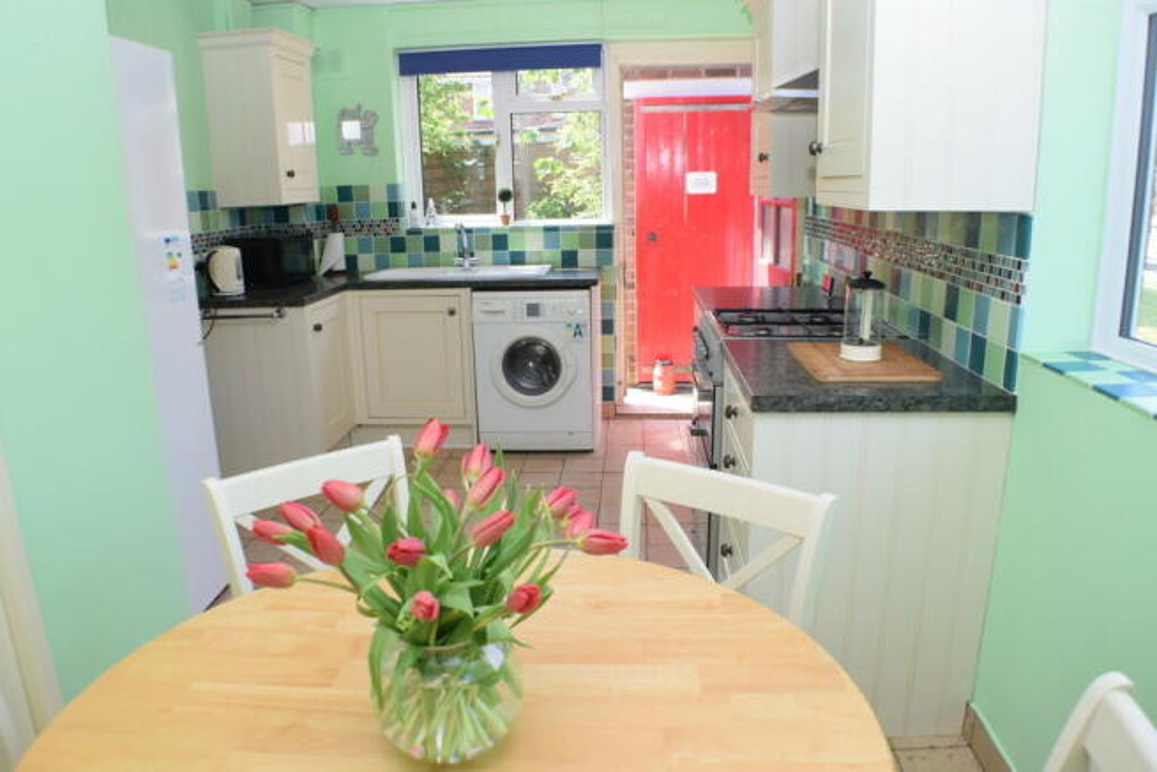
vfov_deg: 40.0
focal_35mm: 33
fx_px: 1061
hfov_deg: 57.2
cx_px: 578
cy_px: 386
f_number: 6.3
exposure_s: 1/160
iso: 400
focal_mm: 22
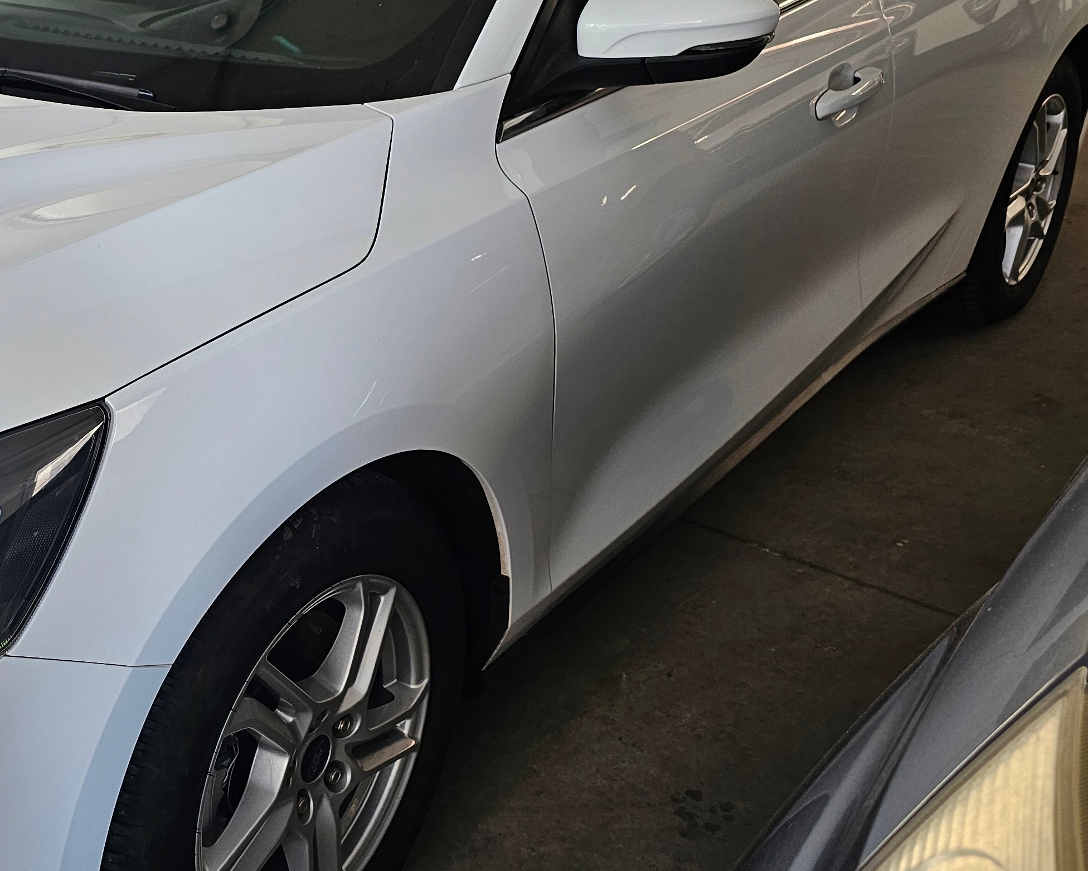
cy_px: 351
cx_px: 85
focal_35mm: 46
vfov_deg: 32.7
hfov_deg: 37.4
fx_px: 1481
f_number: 1.7
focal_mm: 6.3
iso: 50
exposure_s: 1/51
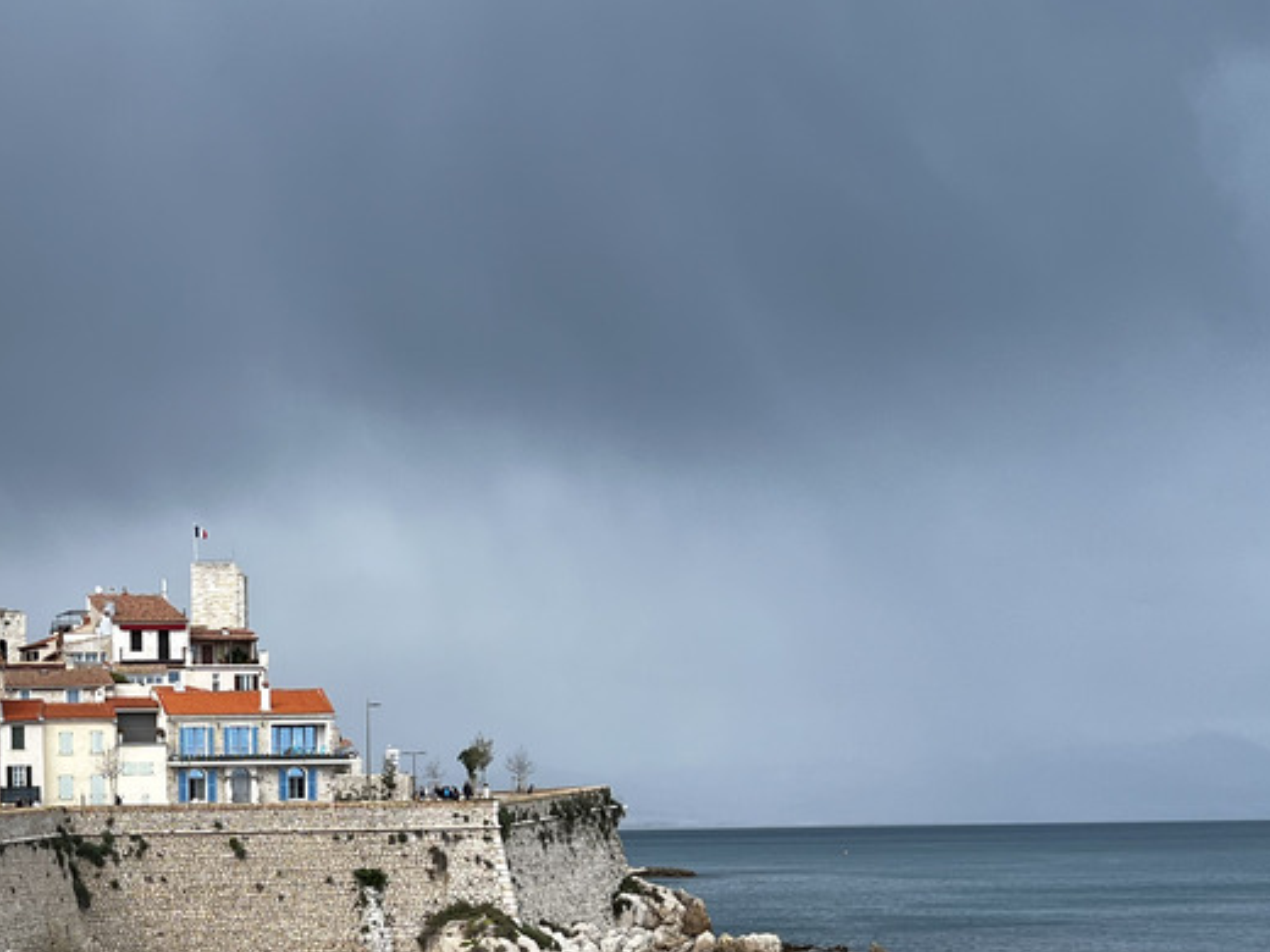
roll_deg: +0.9
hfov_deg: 30.6
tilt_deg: +0.3
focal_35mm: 60
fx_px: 2201
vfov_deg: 23.9
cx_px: 93
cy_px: 806
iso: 50
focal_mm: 5.7
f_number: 1.5
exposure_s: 1/1698
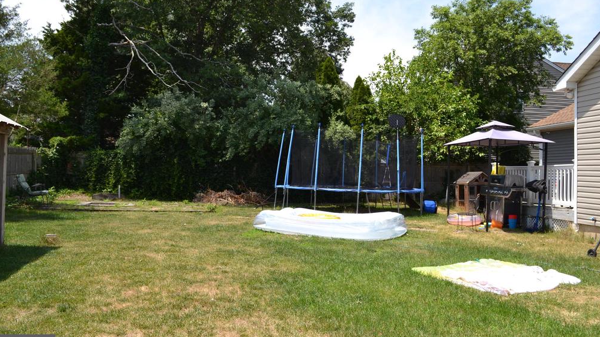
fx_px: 461
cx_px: 296
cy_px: 151
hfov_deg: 66.1
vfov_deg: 40.1
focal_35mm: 29
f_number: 7.1
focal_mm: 18
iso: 100
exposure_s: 1/200
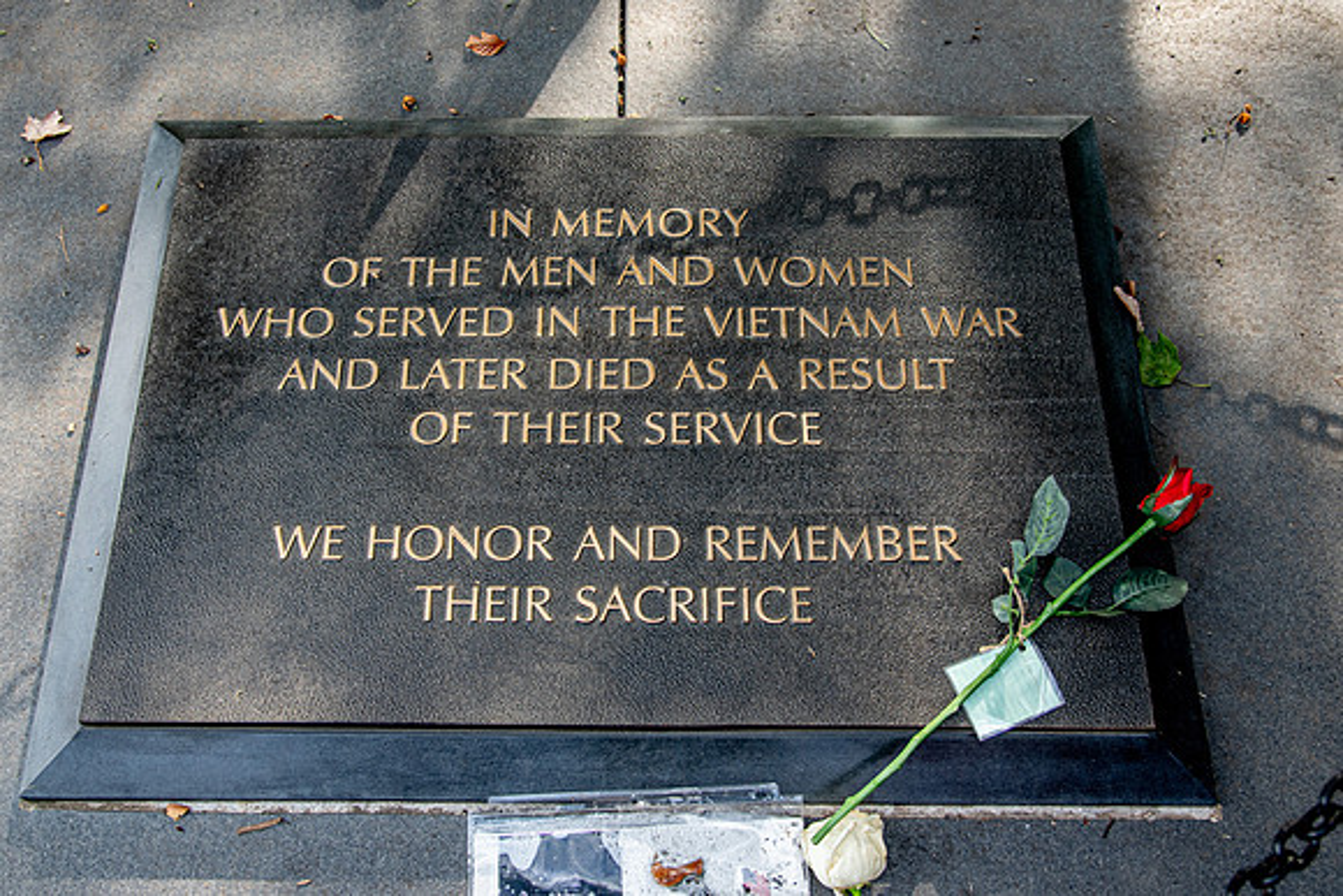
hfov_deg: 52.9
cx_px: 617
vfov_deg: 36.7
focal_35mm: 36
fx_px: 1348
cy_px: 374
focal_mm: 31
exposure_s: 1/160
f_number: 5
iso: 400
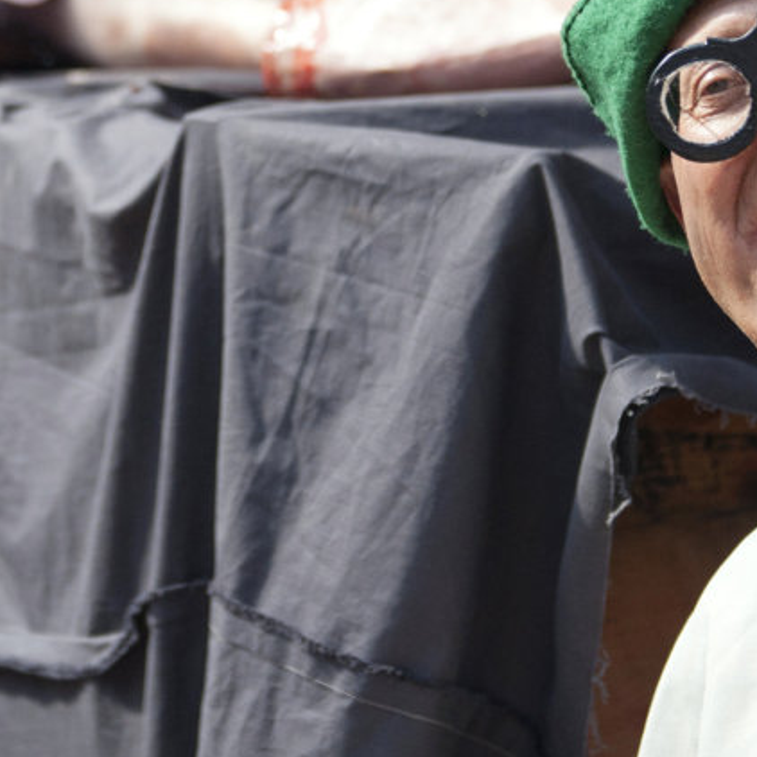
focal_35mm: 141
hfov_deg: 12.3
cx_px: 151
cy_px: -50
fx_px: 3489
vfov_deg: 12.2
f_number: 2.8
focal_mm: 50
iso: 400
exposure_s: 1/4000
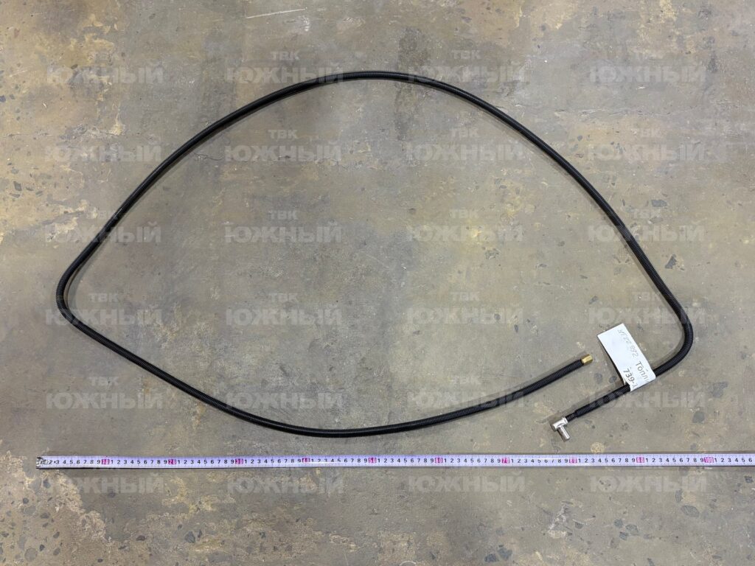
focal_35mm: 26
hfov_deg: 67.3
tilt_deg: -74.7
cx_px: 378
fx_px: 567
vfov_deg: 53.1
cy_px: 283
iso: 125
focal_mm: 5.96
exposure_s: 1/50
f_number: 1.6
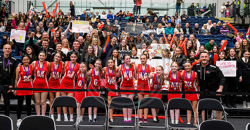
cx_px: 115
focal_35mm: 41
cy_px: 61
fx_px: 267
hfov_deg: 50.2
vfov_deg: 27.2
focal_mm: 35
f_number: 5
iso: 4000
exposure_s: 1/640
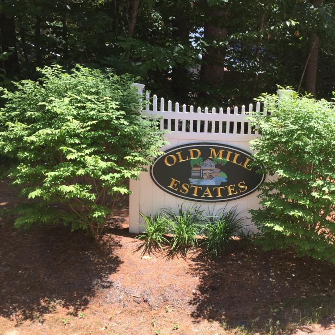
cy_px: 164
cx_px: 214
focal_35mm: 35
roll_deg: -3.2
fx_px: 383
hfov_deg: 46.7
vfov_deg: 47.2
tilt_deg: -10.2
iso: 32
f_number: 2.2
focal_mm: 4.15
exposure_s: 1/670
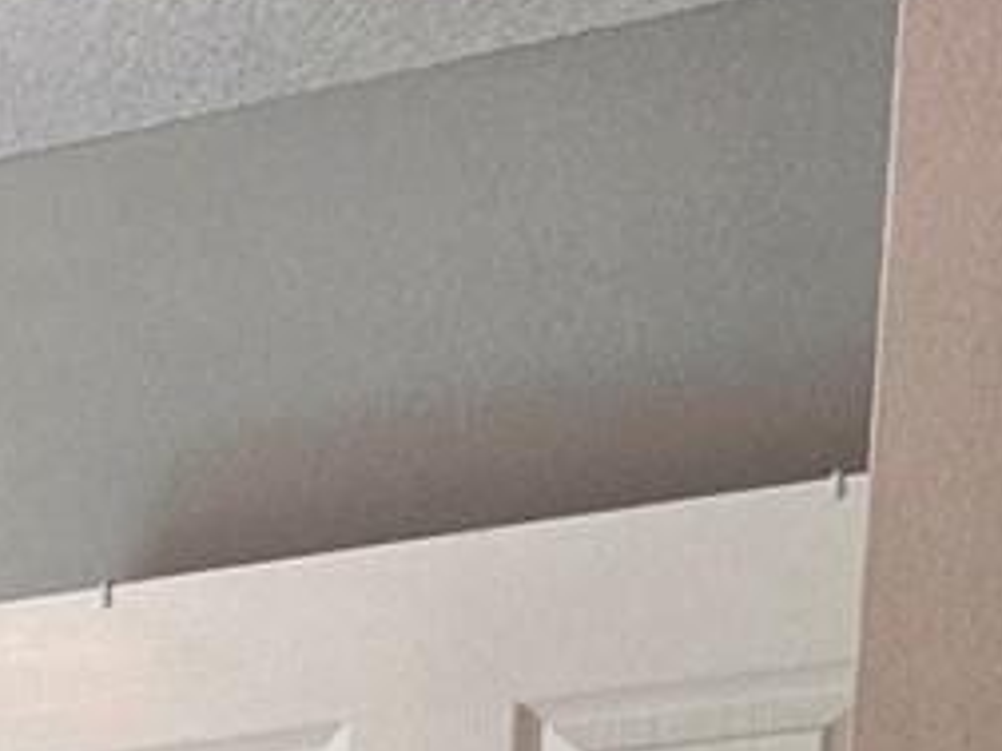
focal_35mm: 146
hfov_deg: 10.1
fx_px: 4226
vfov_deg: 8.5
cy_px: 2261
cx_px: -1988
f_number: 1.7
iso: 80
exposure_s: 1/66
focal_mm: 6.3
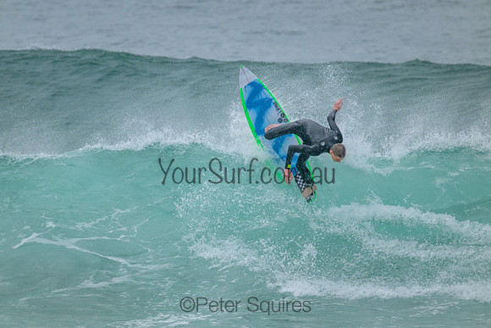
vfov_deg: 1.7
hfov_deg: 2.6
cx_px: 246
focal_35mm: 800
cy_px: 164
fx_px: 10913
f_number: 11
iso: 4000
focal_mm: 800
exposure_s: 1/1600
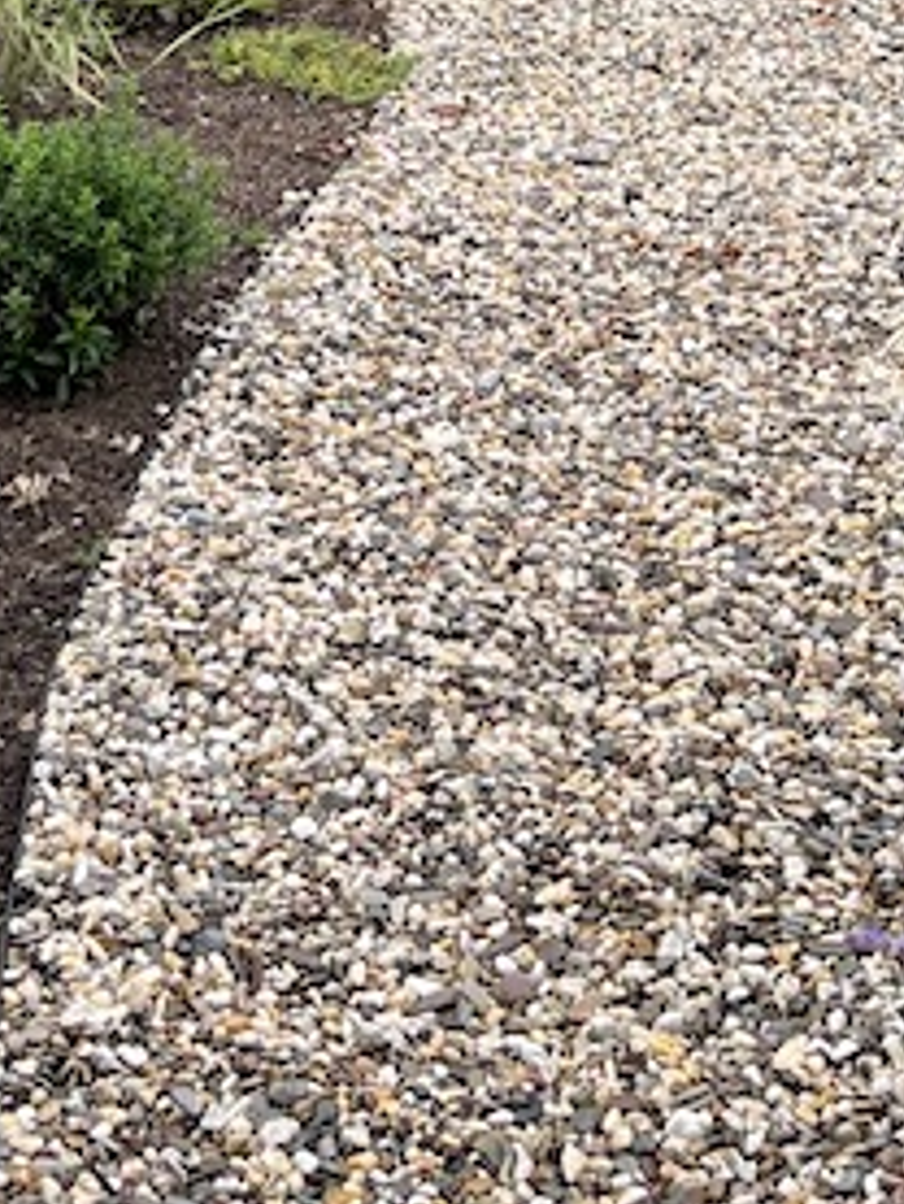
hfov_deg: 14.1
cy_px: -35
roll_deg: -1.1
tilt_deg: -15.7
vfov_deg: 18.2
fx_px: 3653
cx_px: 439
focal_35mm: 105
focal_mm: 5.7
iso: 50
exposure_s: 1/700
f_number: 1.5
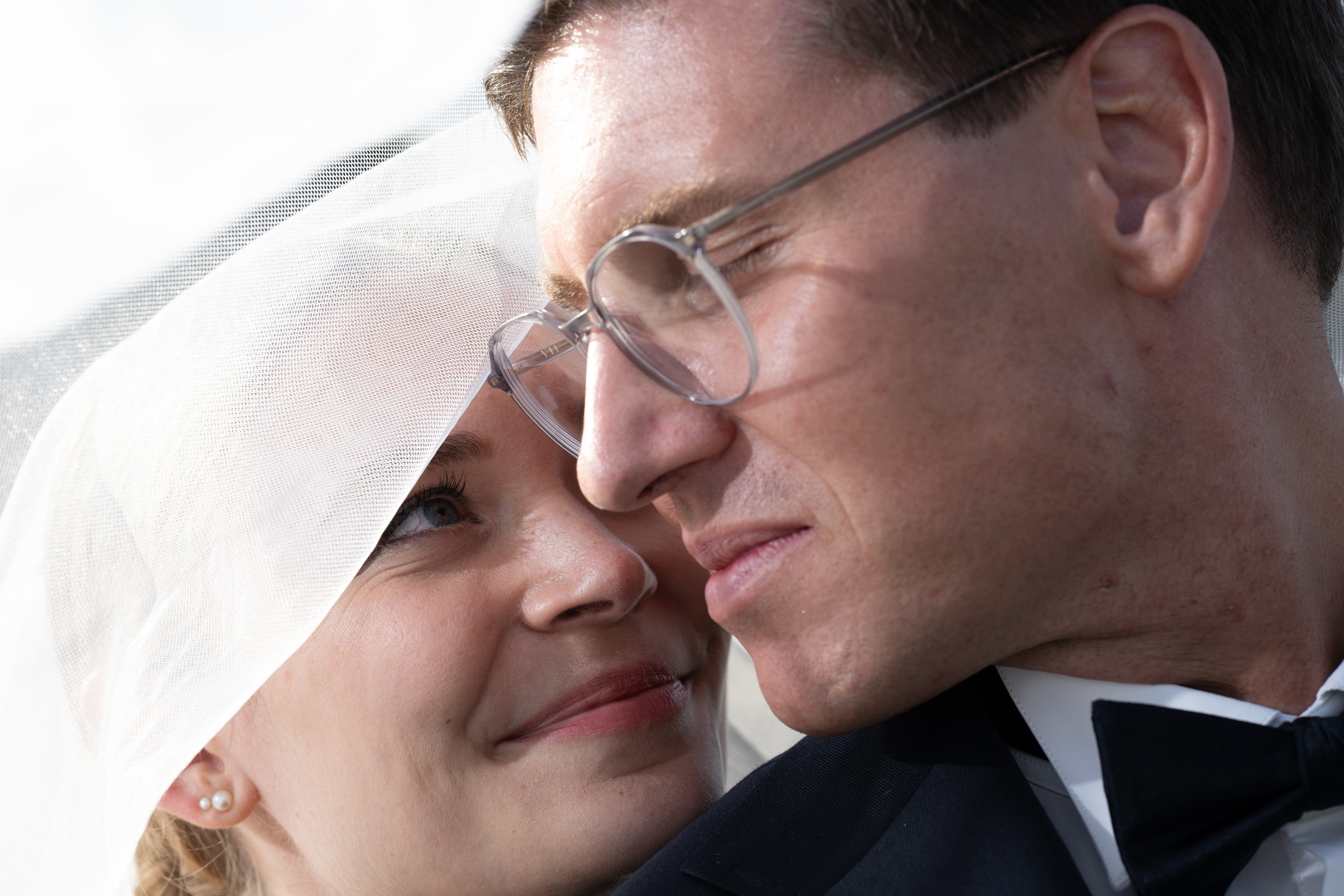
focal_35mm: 85
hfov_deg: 23.9
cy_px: 448
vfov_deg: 16.1
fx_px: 3173
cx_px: 672
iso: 100
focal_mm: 85
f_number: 8
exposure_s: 1/200
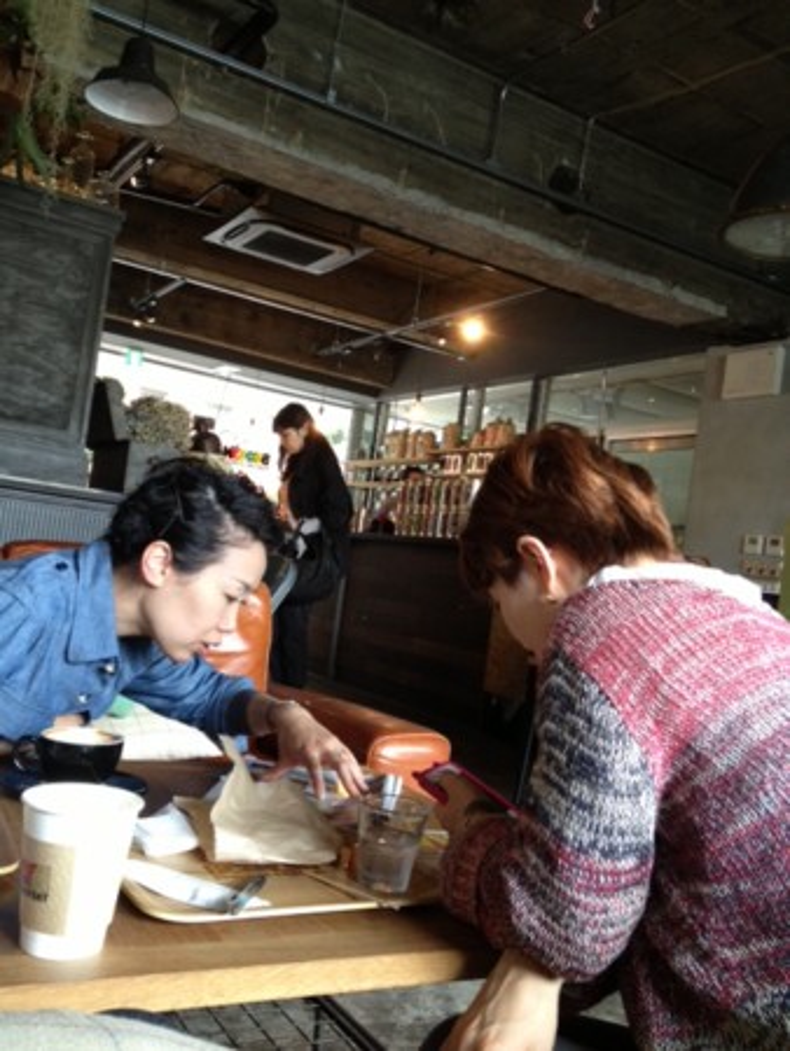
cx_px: 395
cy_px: 526
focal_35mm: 35
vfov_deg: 52.6
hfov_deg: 40.7
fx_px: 1064
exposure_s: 1/20
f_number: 2.4
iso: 160
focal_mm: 4.28
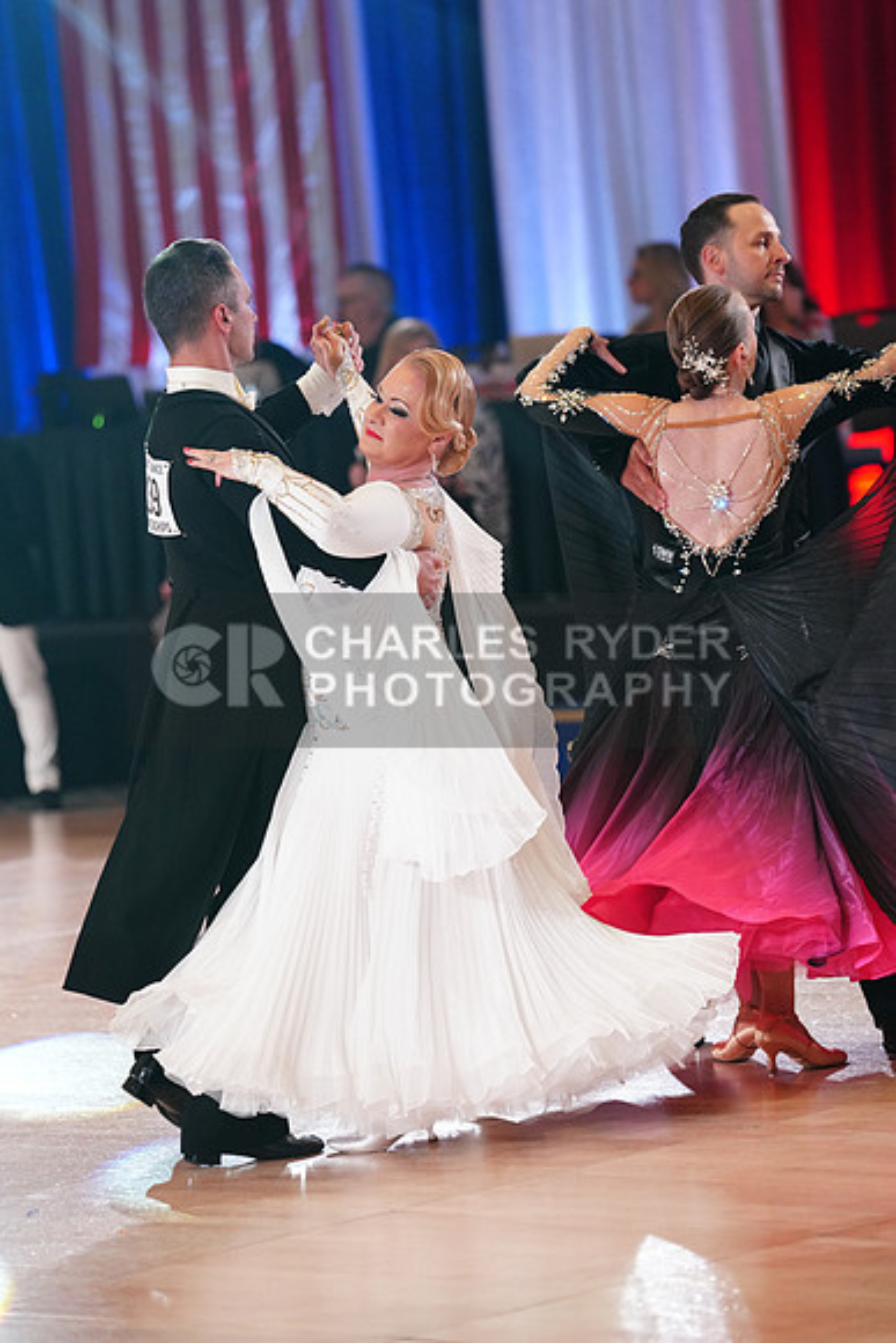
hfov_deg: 8.6
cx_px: 448
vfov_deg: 12.8
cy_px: 672
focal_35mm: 160
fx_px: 5969
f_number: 3.2
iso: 2500
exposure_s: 1/500
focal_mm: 160
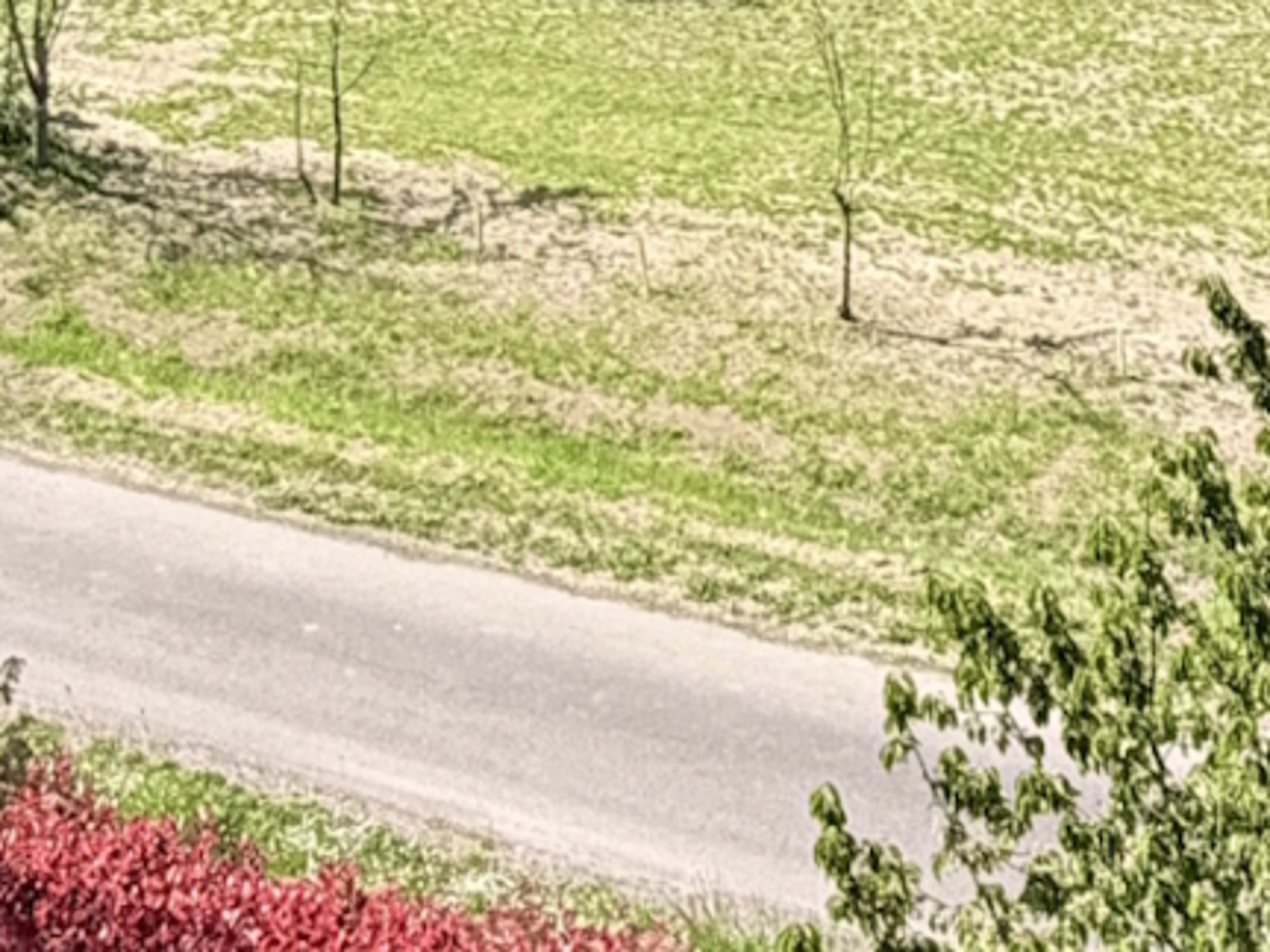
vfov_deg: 14.4
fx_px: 3045
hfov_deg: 23.5
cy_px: -1012
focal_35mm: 83
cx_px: 761
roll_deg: +1.0
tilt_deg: +2.7
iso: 40
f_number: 2.2
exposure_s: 1/701
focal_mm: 2.22
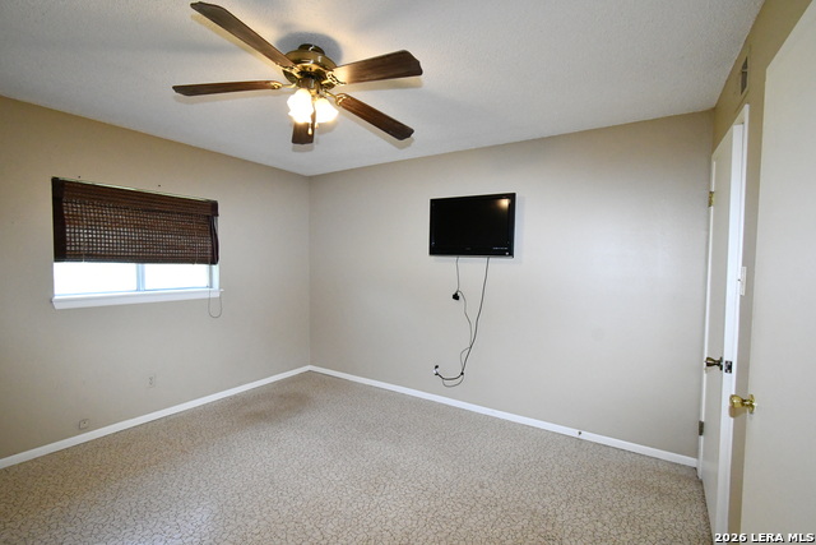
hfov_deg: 100.4
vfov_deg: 77.4
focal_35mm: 15
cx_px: 408
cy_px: 272
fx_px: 340
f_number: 7.1
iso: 4000
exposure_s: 1/200
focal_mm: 10
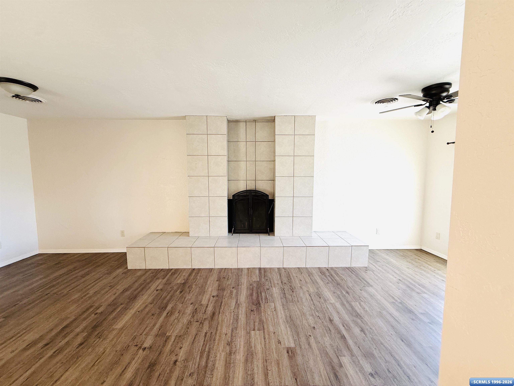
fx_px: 208
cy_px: 193
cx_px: 257
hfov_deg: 102.1
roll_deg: +0.0
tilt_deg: -4.9
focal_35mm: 14
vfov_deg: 85.7
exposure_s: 1/120
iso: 160
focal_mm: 2.22
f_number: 2.2
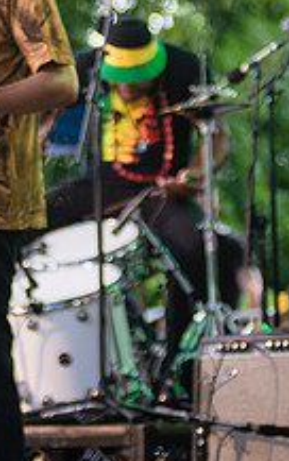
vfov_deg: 8.0
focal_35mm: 260
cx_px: -157
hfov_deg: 5.0
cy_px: 41
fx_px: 3270
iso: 1250
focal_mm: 80
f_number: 2.8
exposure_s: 1/640
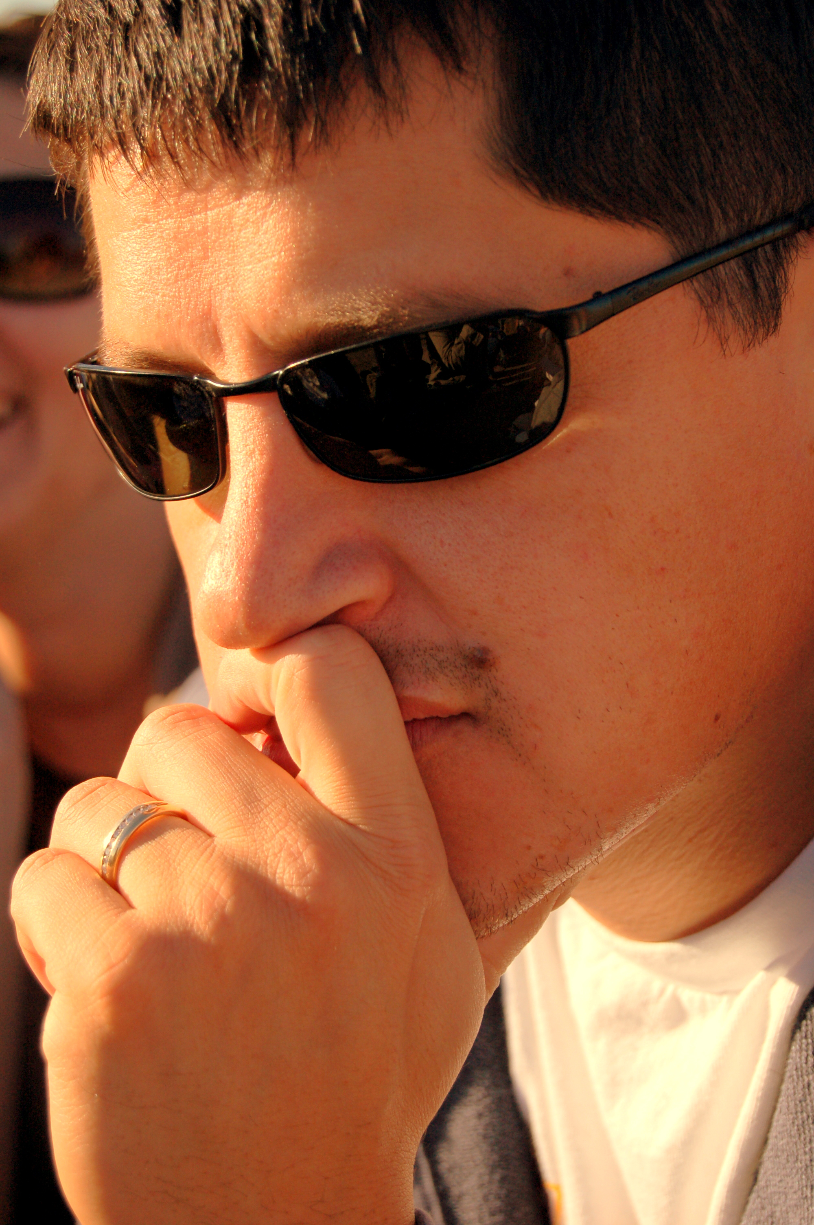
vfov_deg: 24.6
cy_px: 612
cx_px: 407
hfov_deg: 16.5
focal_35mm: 82
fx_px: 2803
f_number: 5.6
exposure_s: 1/1000
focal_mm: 55
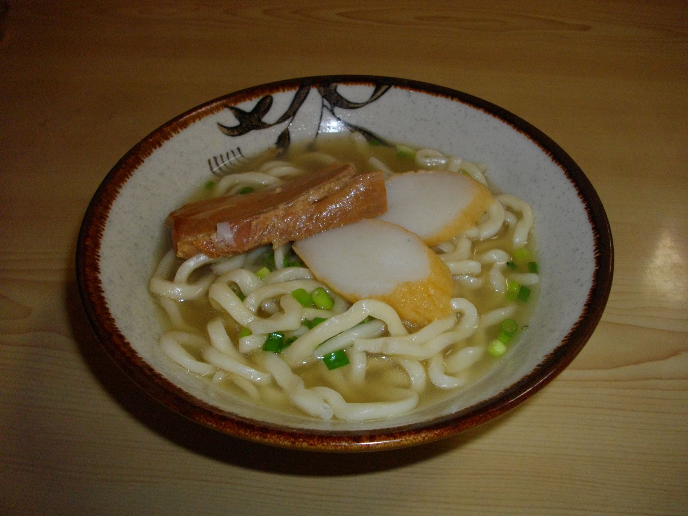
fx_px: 636
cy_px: 258
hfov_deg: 56.8
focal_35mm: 32
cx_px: 344
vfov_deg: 44.2
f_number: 2.9
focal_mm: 5.7
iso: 200
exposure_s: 1/50
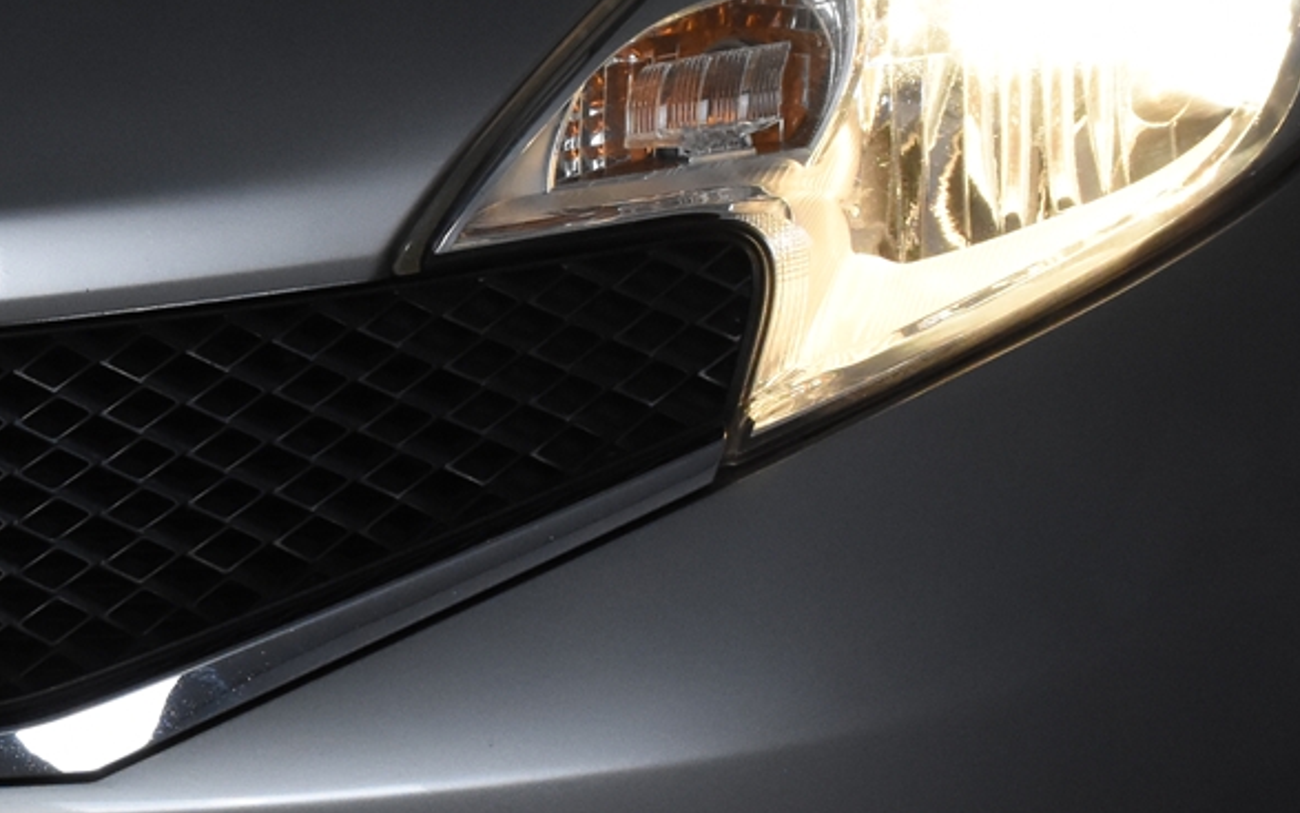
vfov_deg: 6.9
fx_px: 6732
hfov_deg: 10.8
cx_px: -401
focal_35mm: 190
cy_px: 554
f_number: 8
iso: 1600
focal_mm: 38
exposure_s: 1/250
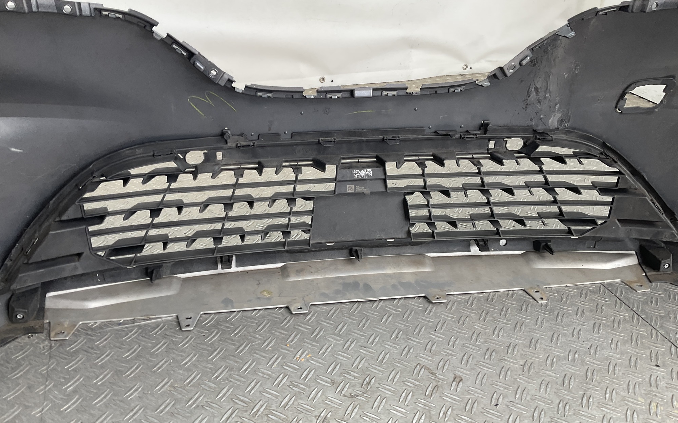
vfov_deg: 40.6
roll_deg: -3.1
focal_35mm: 31
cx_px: 339
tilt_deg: -29.1
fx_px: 573
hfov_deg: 61.2
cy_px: 231
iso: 16
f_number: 1.8
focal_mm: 3
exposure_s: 1/100
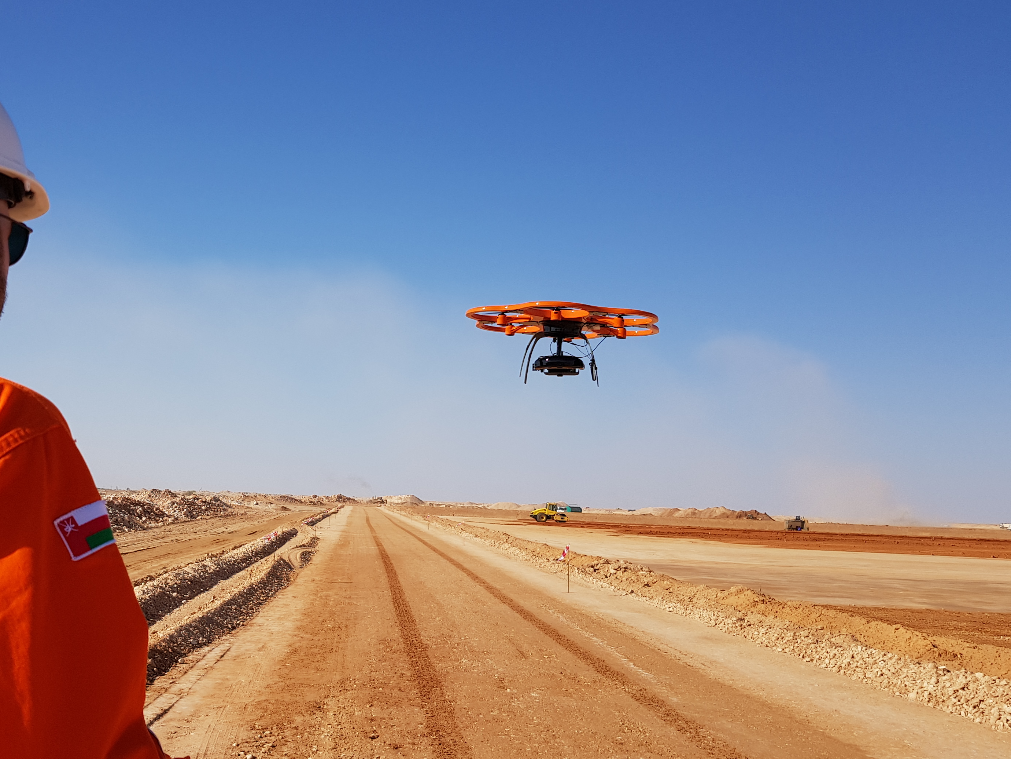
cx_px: 327
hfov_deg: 48.1
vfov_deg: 37.7
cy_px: 378
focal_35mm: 38
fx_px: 1110
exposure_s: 1/3720
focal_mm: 4.2
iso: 40
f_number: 1.7
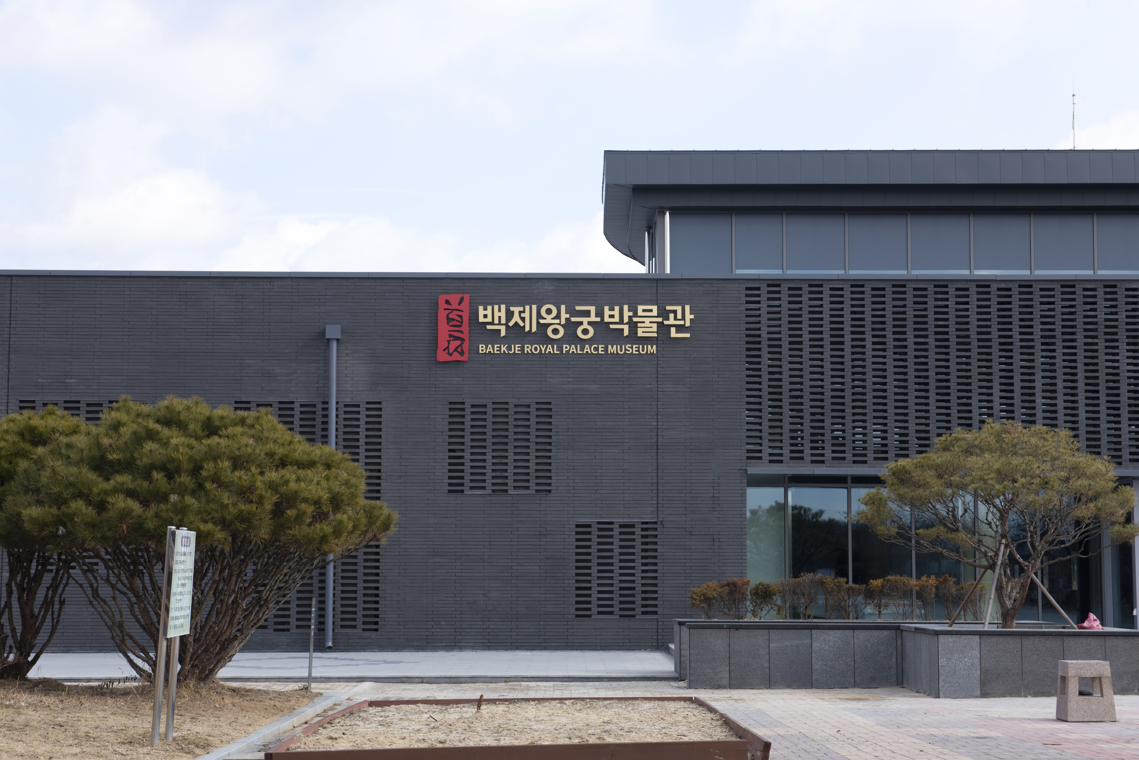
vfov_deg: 21.9
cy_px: 380
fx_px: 1962
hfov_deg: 32.4
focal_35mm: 62
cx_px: 570
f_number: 14
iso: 64
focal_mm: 62
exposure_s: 1/30
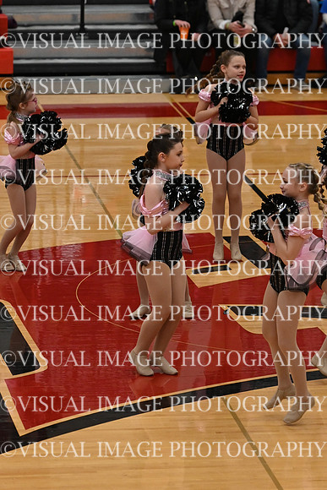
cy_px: 245
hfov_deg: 6.8
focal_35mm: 202
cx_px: 164
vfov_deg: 10.2
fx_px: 2750
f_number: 4
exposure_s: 1/400
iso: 5000
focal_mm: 135
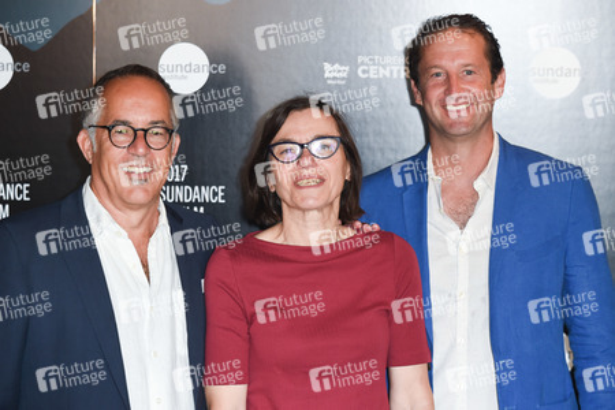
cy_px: 205
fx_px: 2050
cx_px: 308
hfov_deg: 17.1
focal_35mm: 120
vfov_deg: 11.4
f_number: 4
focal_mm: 120
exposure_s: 1/250
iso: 1600
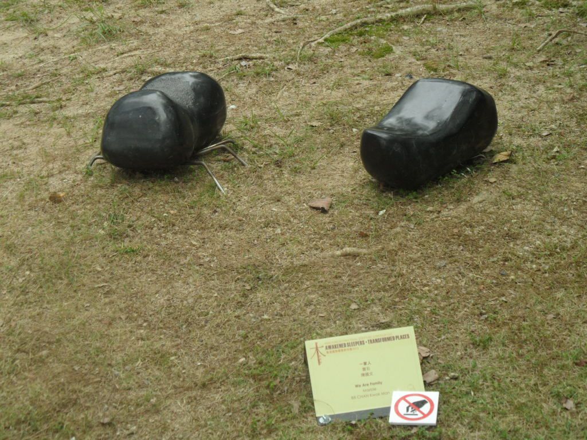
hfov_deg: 24.4
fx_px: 1357
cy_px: 220
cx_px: 294
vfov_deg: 18.4
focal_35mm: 80
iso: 100
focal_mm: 13.2
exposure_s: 1/60
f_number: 4.2
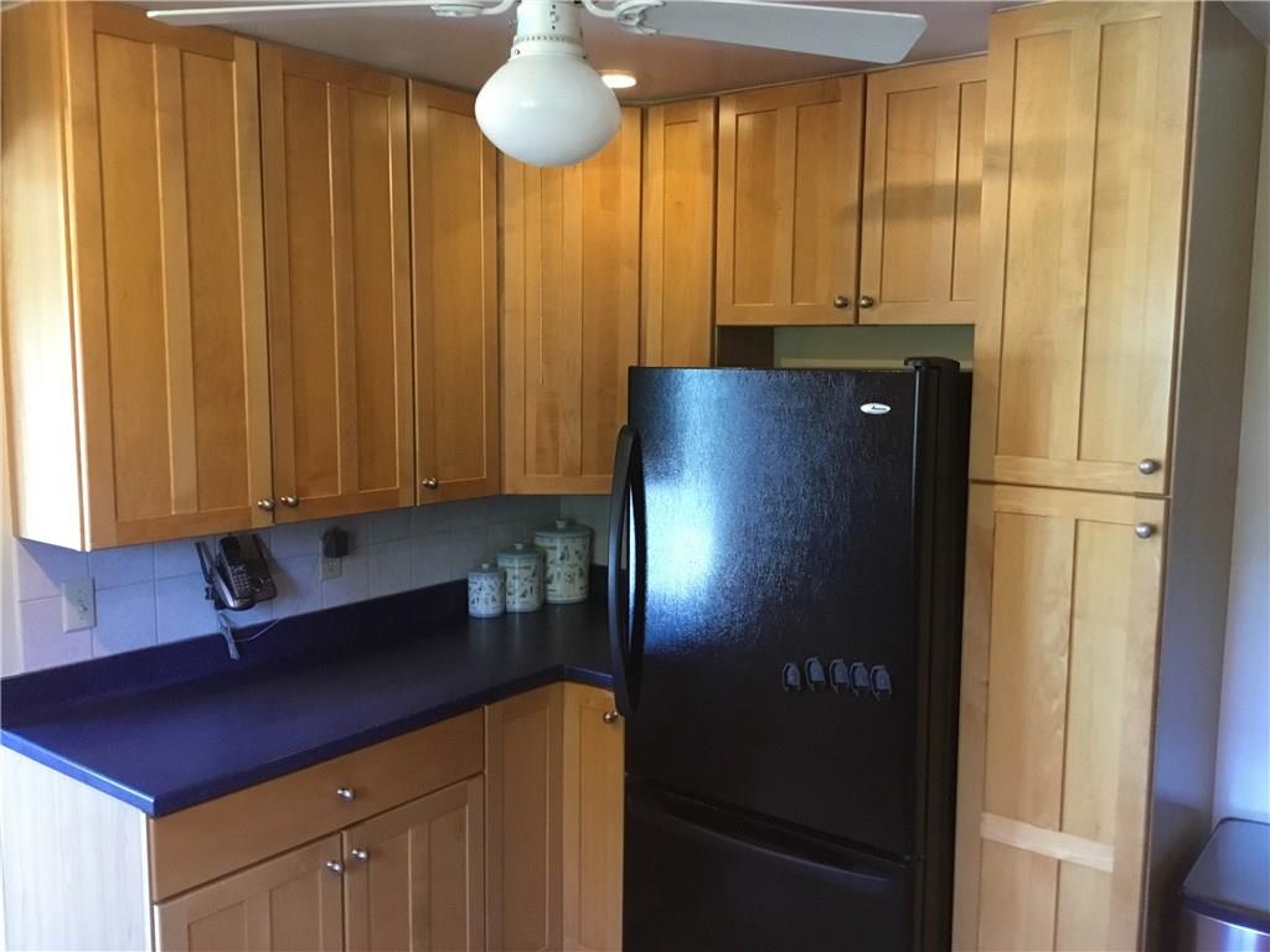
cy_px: 476
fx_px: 1137
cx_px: 635
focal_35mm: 31
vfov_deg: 45.4
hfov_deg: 58.4
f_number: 2.4
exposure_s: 1/20
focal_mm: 3.3
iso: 200
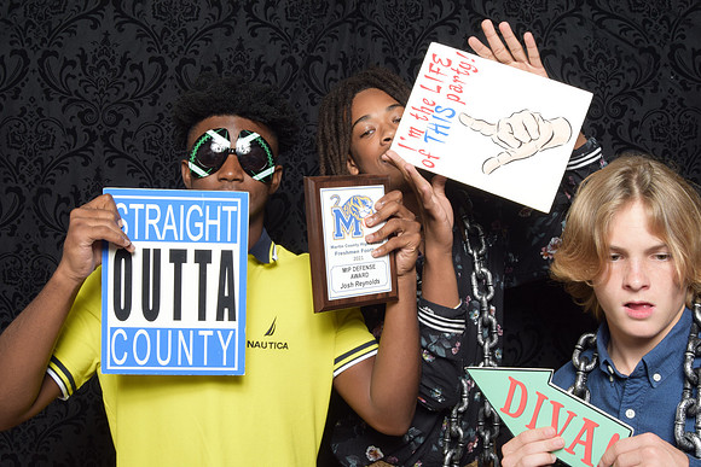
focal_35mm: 39
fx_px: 760
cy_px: 234
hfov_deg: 49.5
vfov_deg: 34.2
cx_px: 350
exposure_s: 1/60
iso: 500
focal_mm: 26
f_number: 20
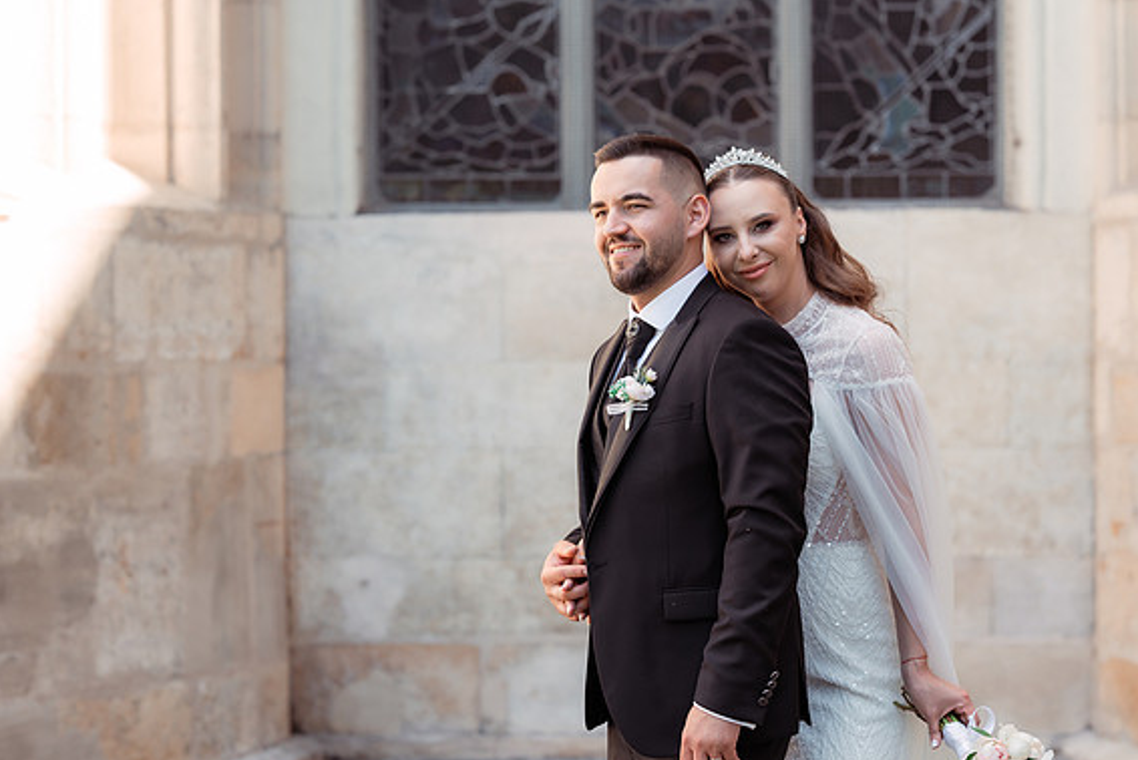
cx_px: 579
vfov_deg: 15.7
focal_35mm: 87
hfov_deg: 23.4
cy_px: 386
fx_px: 2751
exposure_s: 1/320
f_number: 3.5
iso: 200
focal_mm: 85
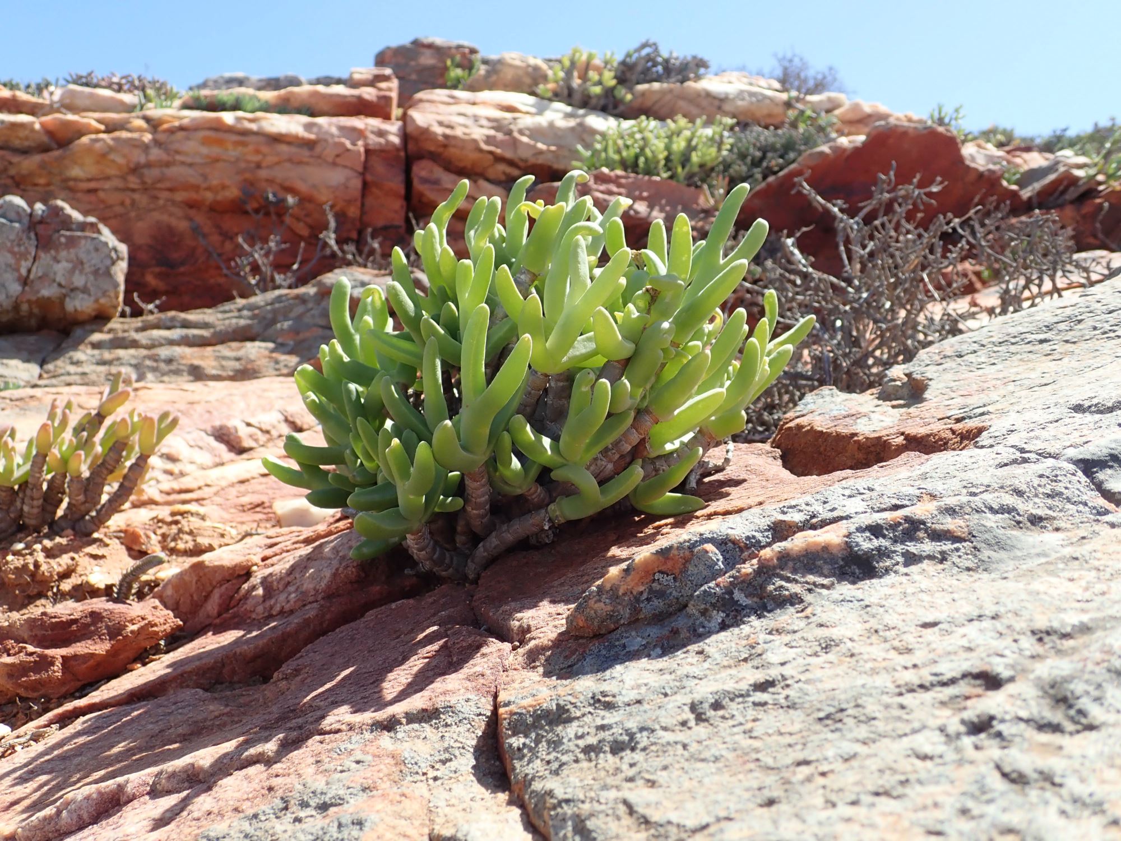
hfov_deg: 60.0
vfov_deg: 46.8
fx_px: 972
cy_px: 420
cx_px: 560
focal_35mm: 30
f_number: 3.2
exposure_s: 1/500
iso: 100
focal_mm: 5.5
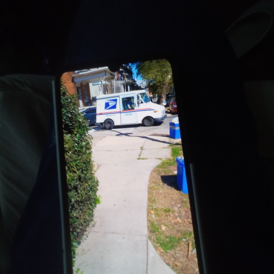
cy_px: 138
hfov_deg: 54.0
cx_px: 136
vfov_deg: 54.0
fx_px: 269
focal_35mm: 30
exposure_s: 1/40
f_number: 2.4
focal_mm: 2.05
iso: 123
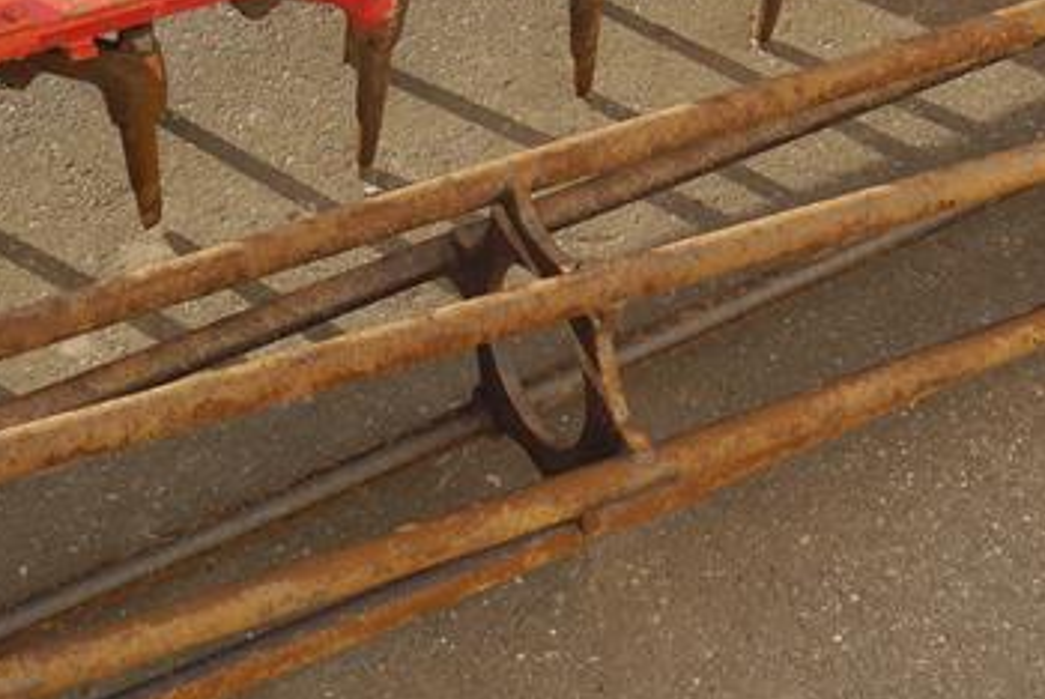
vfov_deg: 15.6
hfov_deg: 23.9
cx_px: 457
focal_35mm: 85
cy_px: -87
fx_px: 2469
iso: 160
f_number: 4
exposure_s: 1/500
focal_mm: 14
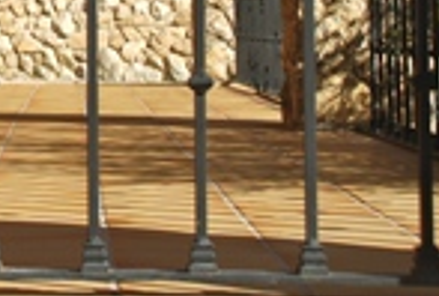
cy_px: -60
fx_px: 1786
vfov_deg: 9.3
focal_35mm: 146
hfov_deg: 13.5
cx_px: -125
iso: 100
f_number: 7.1
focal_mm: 32
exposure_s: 1/200
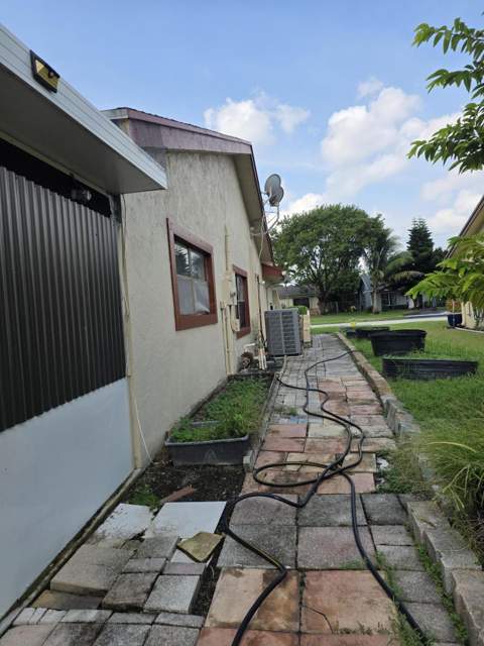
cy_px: 323
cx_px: 242
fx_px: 429
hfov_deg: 58.9
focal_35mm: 23
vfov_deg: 73.9
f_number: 1.7
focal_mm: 6.3
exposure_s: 1/3891
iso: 80
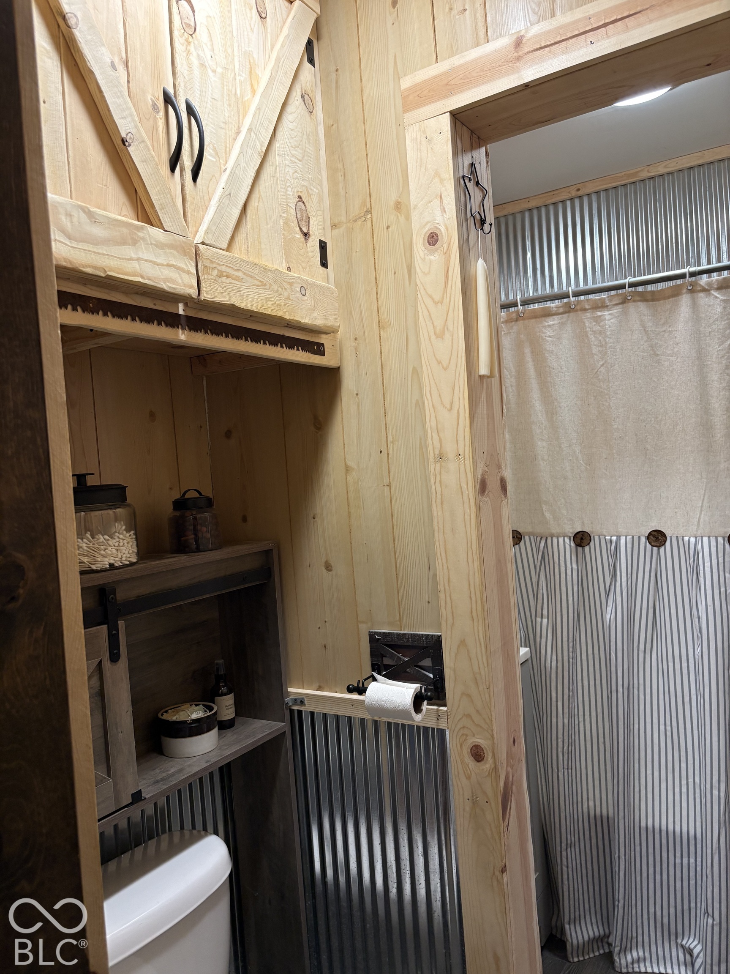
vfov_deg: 67.3
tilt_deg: +0.1
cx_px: 365
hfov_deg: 53.1
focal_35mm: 26
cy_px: 487
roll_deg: +3.2
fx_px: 731
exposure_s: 1/60
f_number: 1.6
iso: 160
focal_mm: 5.96
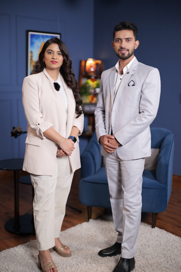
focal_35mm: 50
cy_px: 136
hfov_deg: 27.0
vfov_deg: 39.6
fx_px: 377
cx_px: 90
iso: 400
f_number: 1.4
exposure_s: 1/125
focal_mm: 50
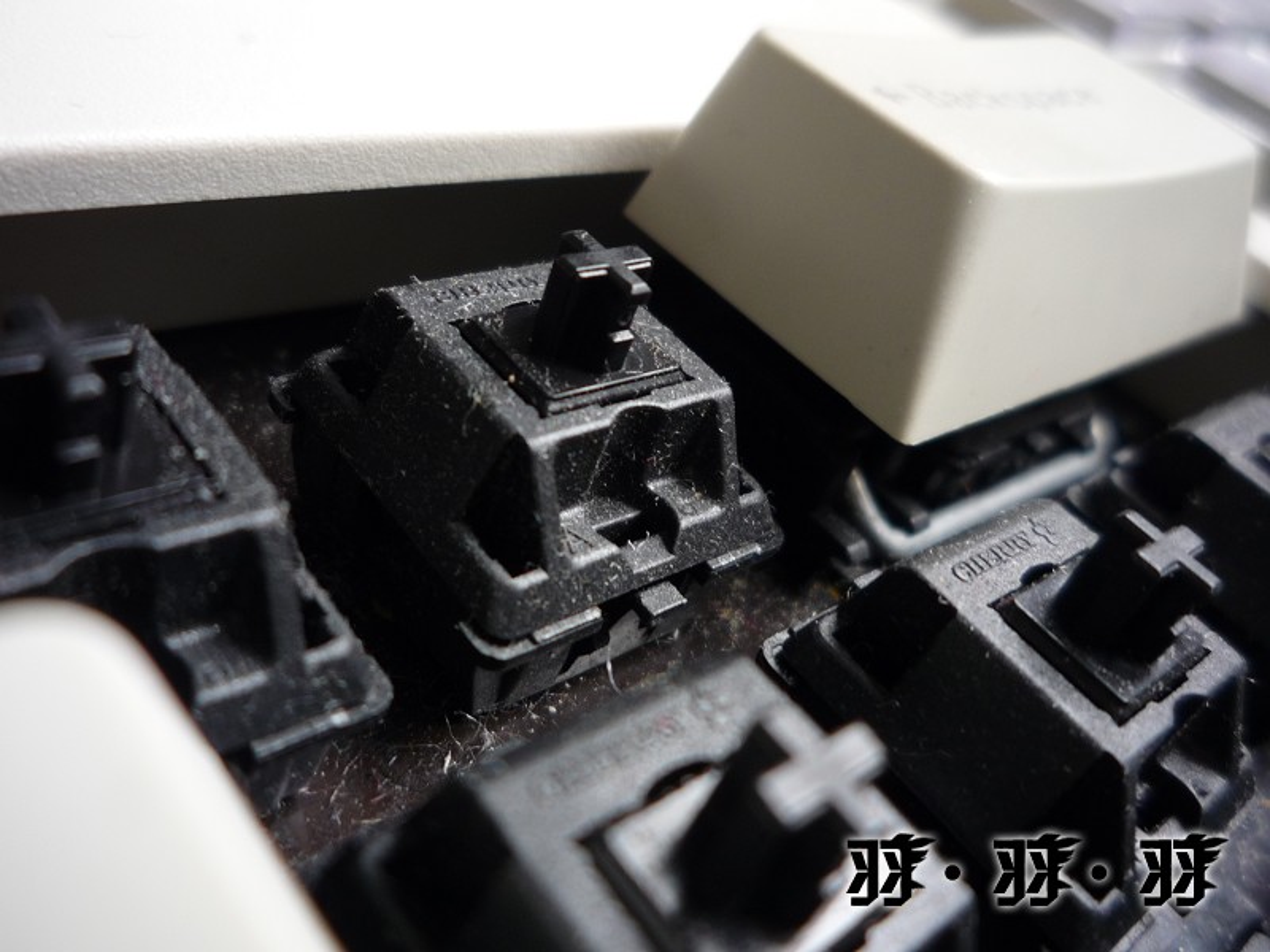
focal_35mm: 32
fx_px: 1174
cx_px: 635
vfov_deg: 44.2
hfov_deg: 56.8
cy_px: 476
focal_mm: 5.2
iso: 100
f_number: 3.3
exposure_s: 1/8
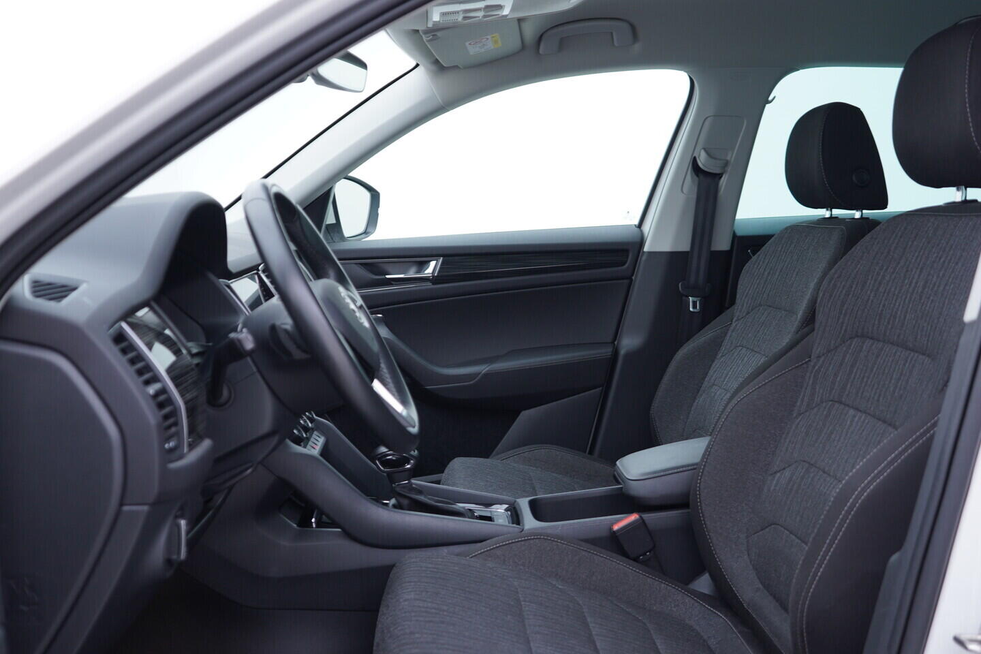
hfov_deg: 53.1
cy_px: 327
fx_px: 981
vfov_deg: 36.9
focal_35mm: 36
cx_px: 490
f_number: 2.8
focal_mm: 24
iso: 125
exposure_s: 1/40
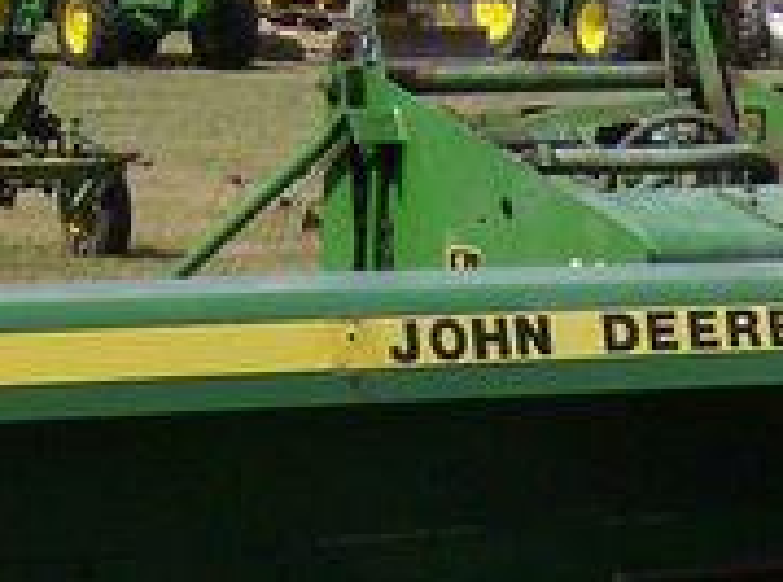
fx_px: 3630
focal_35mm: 161
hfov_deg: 11.9
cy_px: 888
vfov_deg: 8.9
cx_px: 1045
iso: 100
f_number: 4.7
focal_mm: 6
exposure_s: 1/872
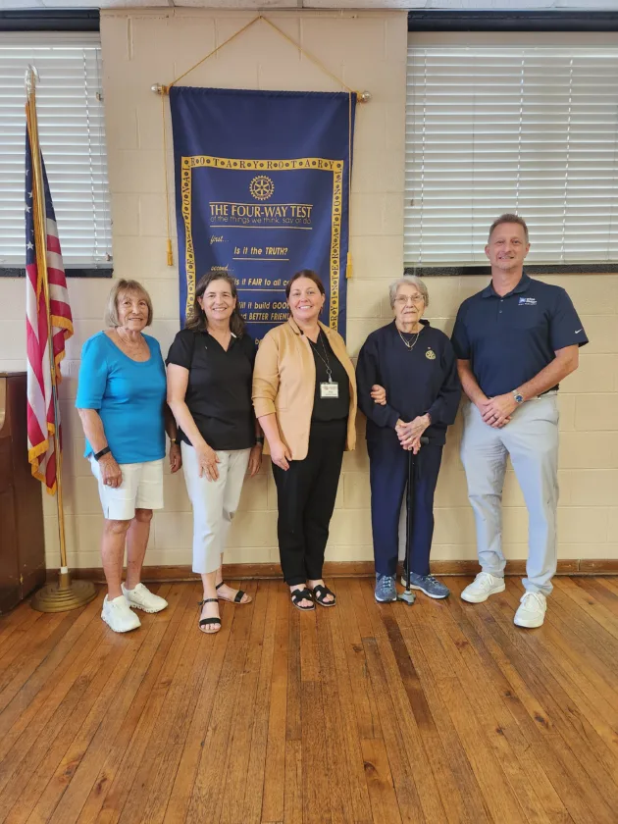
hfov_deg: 58.9
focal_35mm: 23
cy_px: 412
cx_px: 309
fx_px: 547
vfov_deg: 73.9
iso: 320
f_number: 1.8
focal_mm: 5.4
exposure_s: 1/120
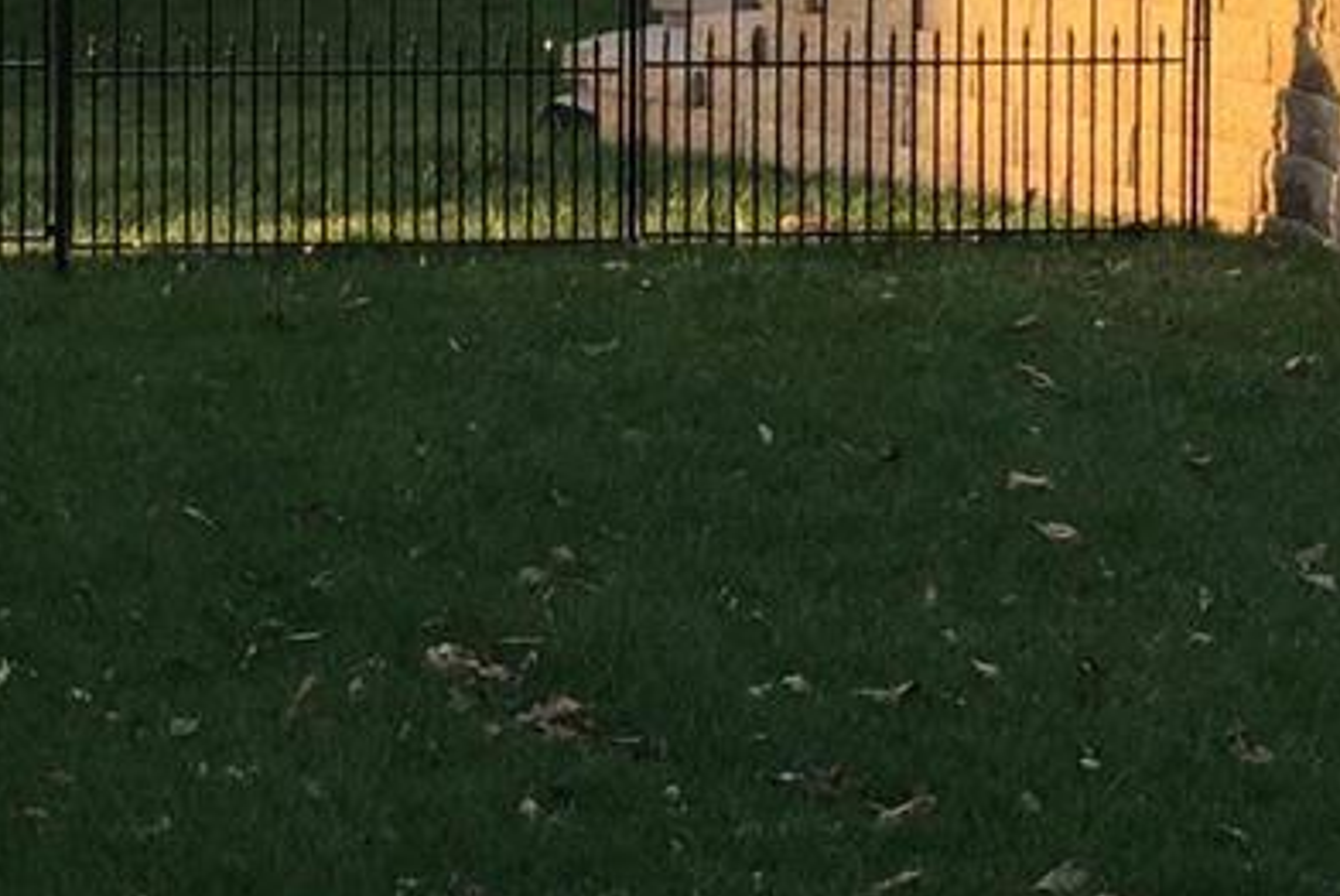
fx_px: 4582
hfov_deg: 16.5
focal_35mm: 123
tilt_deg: -5.3
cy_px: 24
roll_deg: -1.0
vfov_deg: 11.1
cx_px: 284
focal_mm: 4.15
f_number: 2.2
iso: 32
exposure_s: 1/162
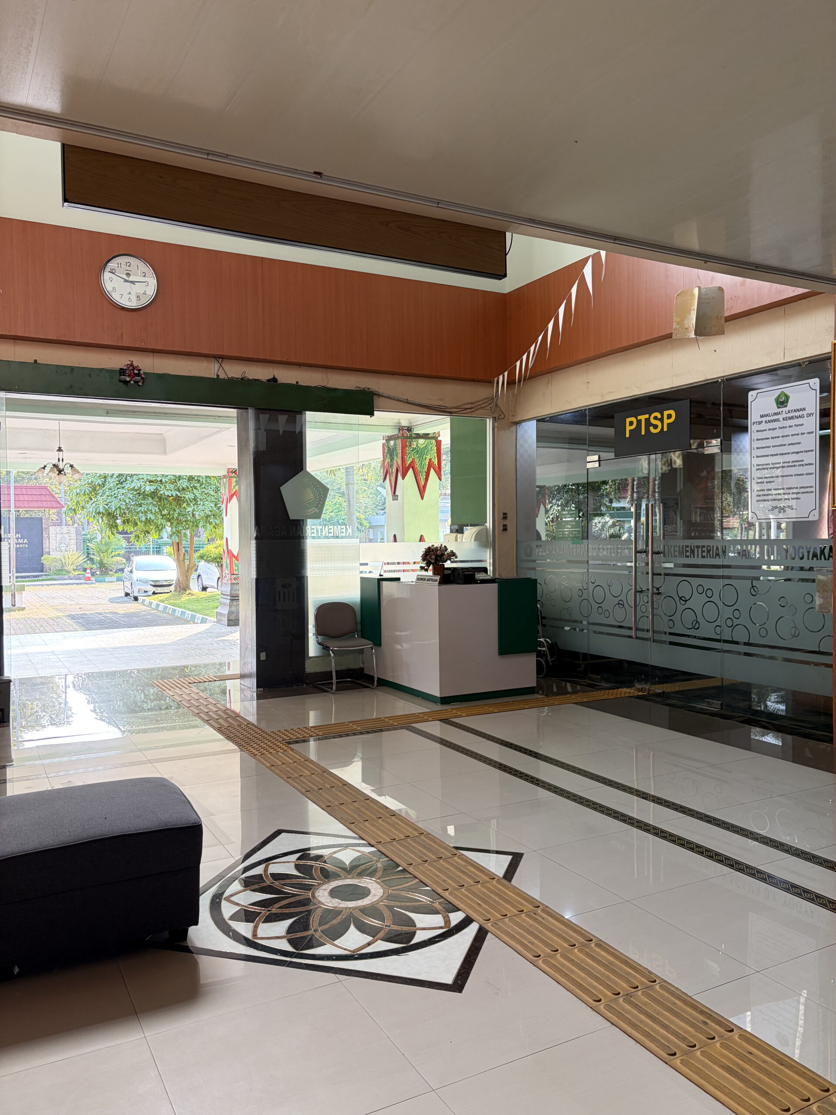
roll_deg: +0.4
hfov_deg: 53.1
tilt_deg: -1.2
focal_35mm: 26
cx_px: 418
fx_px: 837
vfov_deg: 67.3
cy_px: 558
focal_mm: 5.96
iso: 40
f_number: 1.6
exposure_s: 1/122
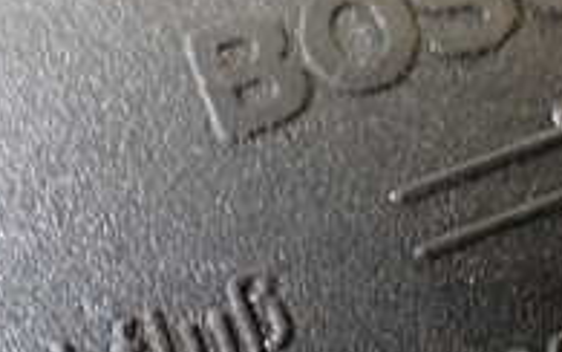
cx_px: 409
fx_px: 1501
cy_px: 239
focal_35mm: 98
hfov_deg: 21.1
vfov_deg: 13.3
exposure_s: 1/30
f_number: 2.3
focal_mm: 5.4
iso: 800
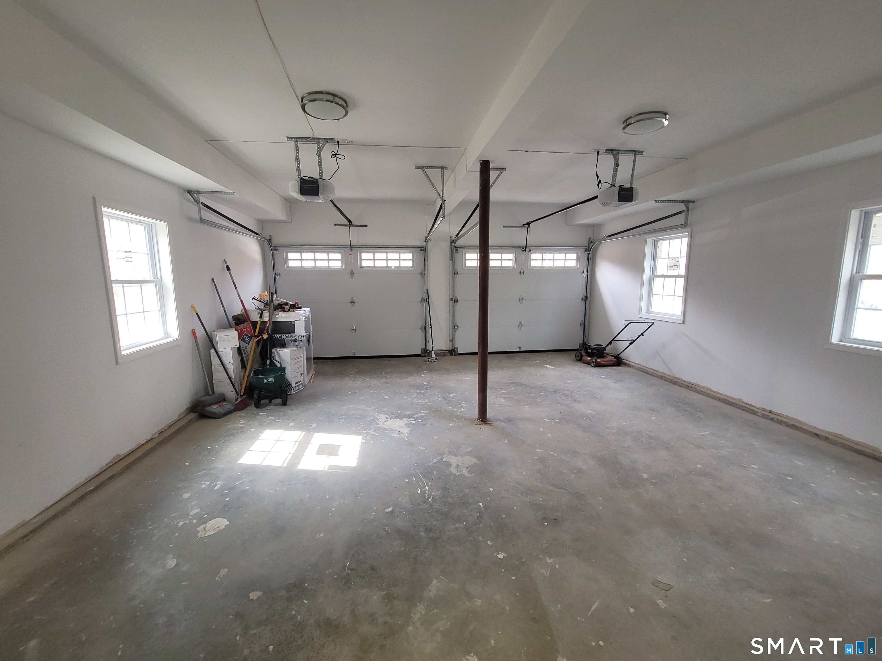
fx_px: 331
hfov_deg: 106.2
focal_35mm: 13
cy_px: 330
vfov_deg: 89.9
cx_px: 441
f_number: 2.2
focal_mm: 2.2
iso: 125
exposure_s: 1/60
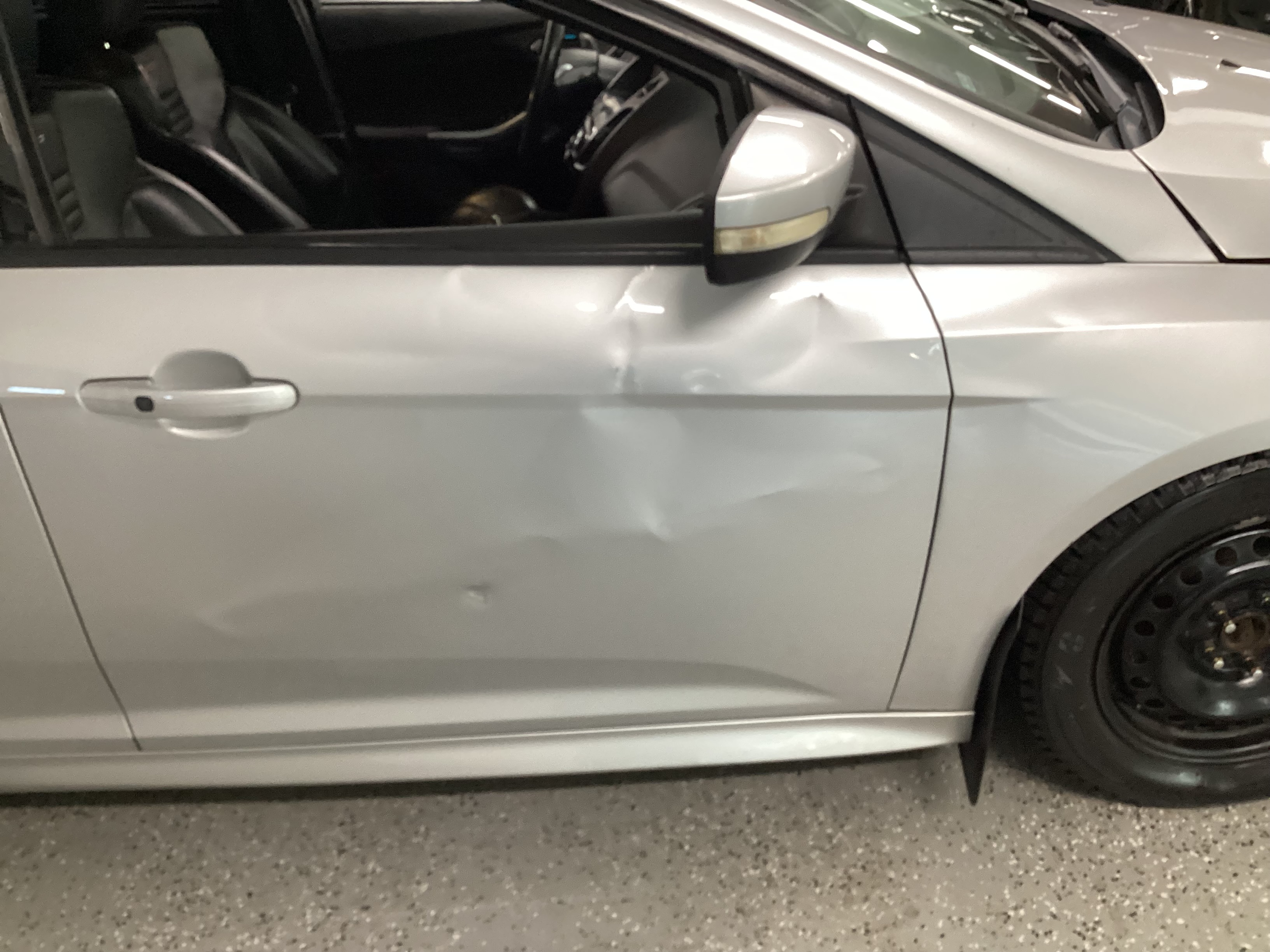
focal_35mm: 31
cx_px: 635
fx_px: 1137
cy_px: 476
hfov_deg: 58.4
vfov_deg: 45.4
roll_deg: +3.3
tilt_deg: -28.1
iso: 160
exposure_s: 1/50
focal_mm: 3.3
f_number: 2.4
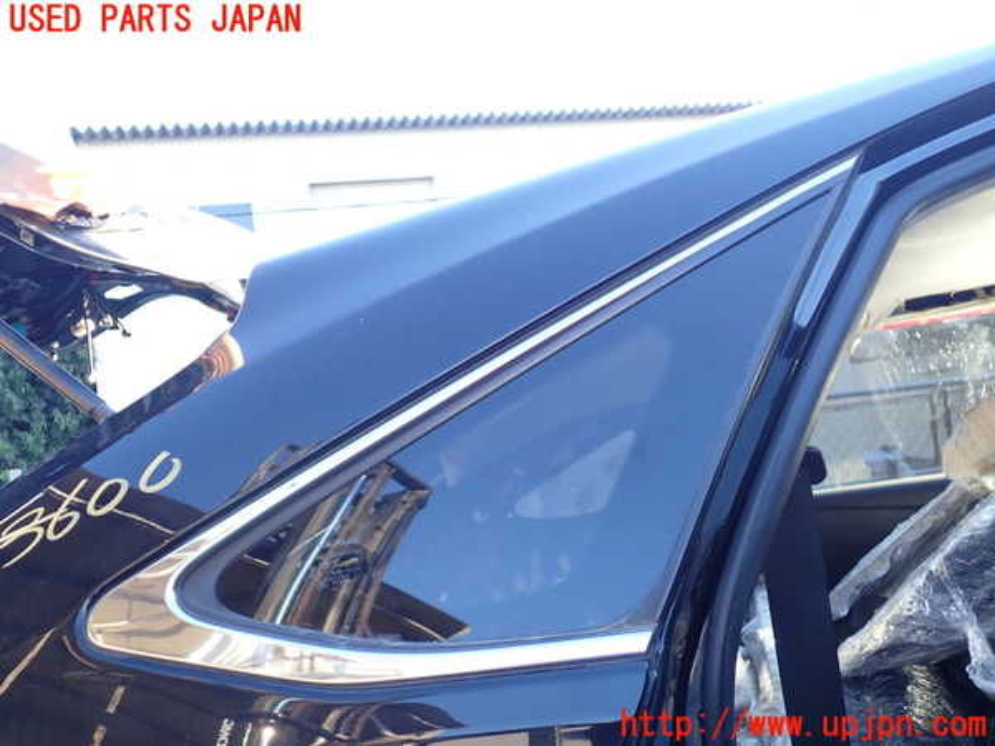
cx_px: 498
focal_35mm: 30
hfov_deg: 60.0
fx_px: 862
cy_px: 373
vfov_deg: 46.8
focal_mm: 5.4
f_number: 2.3
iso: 100
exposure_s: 1/80
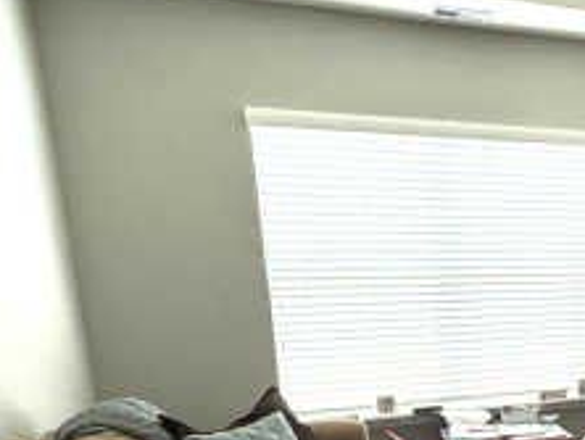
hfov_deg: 38.2
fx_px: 711
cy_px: 411
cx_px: 623
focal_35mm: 42
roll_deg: +0.0
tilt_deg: -11.9
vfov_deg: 32.4
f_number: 2.2
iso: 250
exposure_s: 1/120
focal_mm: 2.22
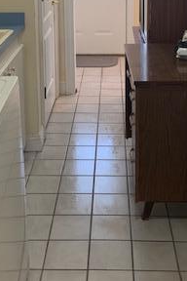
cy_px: 20
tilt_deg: -8.9
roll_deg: +1.4
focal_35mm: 60
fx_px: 467
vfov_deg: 31.6
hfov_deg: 22.6
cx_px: 102
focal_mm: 4.25
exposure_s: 1/60
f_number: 1.8
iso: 200
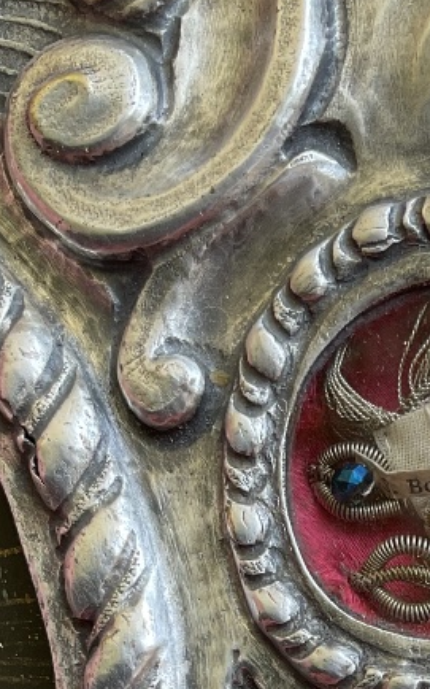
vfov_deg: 21.8
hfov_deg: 15.1
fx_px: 1595
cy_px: 908
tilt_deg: -3.6
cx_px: 408
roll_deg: -6.1
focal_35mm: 85
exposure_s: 1/120
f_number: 1.8
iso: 25
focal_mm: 3
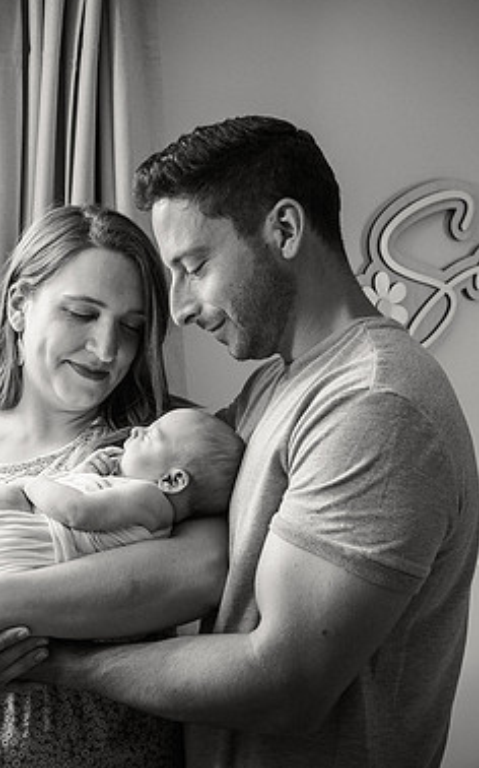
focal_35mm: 47
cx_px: 259
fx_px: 982
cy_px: 350
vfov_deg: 42.6
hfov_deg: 27.4
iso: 1250
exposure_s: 1/125
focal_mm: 27
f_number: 4
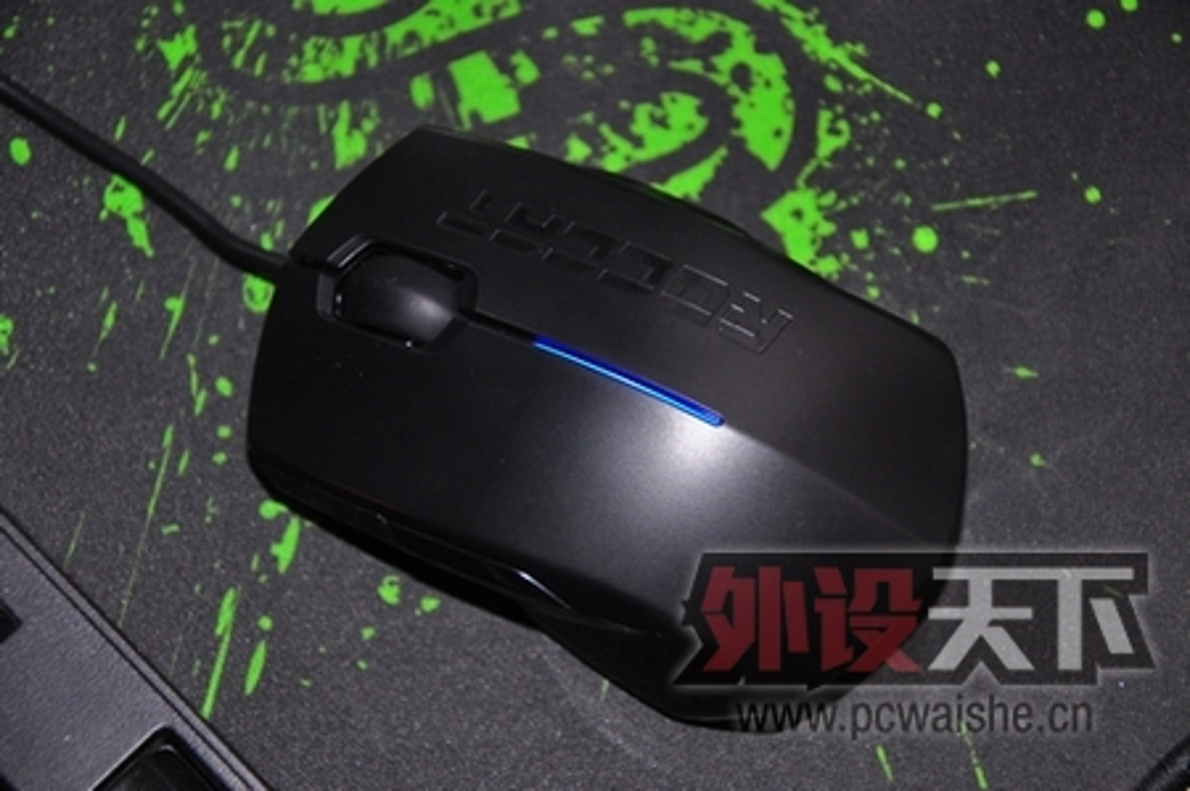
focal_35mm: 120
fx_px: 3962
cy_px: 396
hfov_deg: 17.1
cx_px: 595
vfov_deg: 11.4
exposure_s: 1/60
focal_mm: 80
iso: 1600
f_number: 5.3
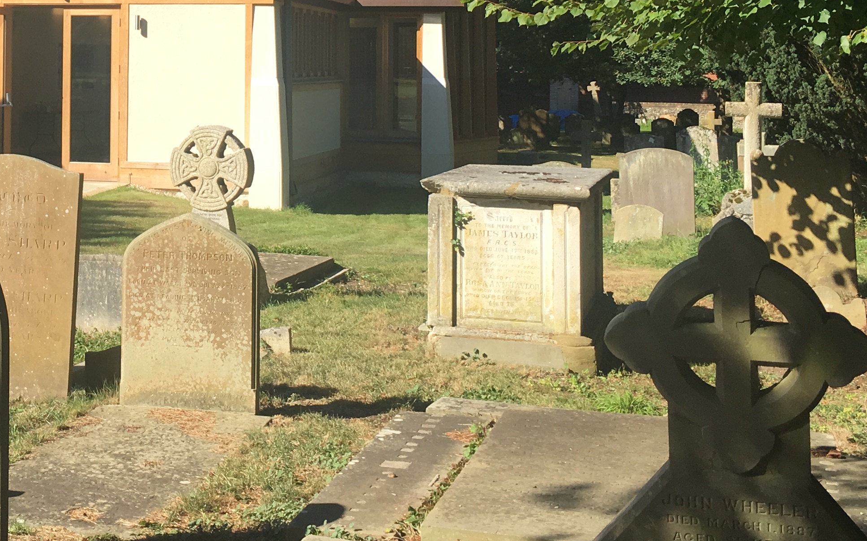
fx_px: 1512
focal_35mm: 64
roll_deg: -1.3
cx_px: 115
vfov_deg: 19.8
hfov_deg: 30.8
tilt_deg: +2.7
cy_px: 12
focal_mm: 4.15
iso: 25
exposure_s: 1/894
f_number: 2.2
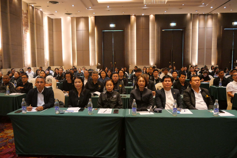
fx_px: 191
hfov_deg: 63.6
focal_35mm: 29
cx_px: 118
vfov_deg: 45.0
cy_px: 79
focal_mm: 14
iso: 3200
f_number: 3.6
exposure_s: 1/125
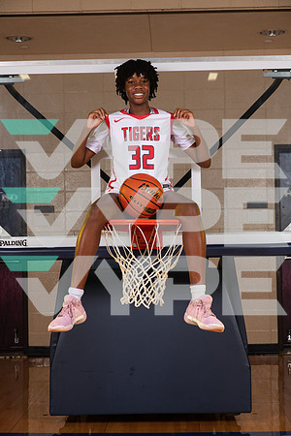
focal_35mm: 70
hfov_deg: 19.5
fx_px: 849
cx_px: 146
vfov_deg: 28.8
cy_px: 218
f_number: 7.1
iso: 320
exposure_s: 1/320
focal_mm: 70
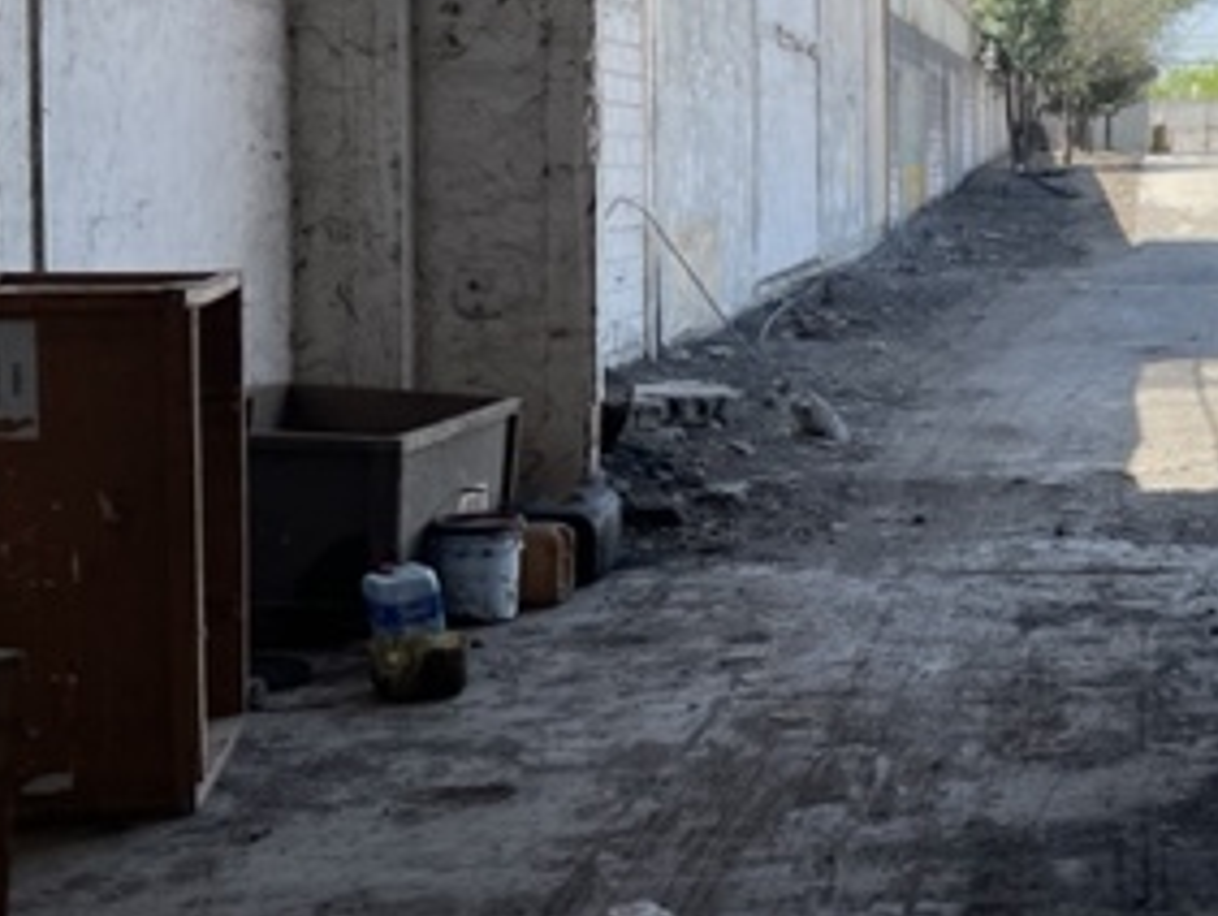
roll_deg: -1.5
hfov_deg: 29.5
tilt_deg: -2.0
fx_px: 2078
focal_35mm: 59
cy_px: 233
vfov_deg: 24.6
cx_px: 1330
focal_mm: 4.2
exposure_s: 1/1195
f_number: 1.6
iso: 32
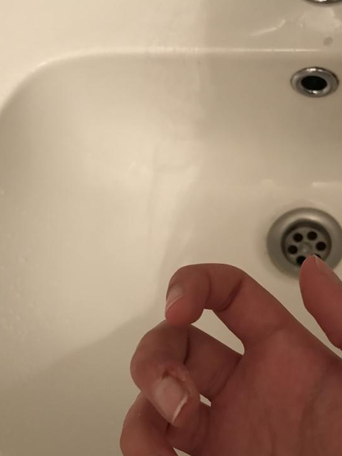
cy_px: 211
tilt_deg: -63.5
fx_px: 474
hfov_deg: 39.7
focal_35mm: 36
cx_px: 173
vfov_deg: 51.3
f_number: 1.8
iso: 100
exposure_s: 1/17
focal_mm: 3.99
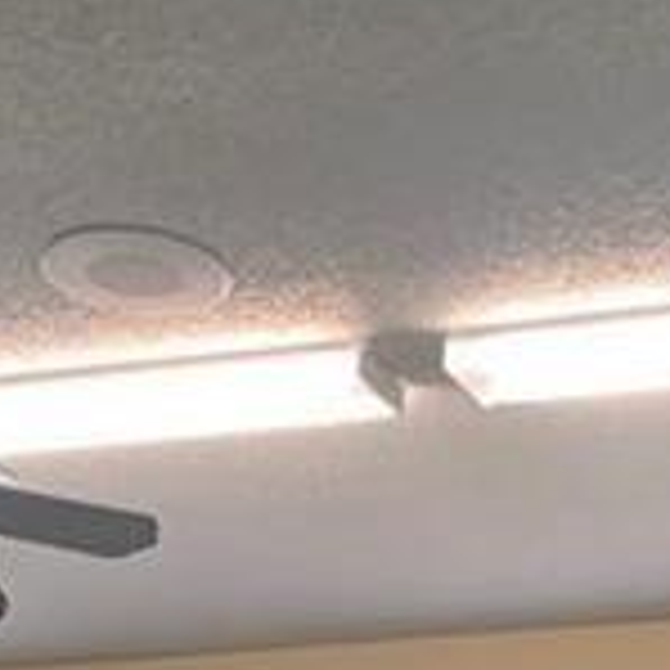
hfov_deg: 11.0
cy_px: 1542
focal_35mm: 158
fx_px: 3460
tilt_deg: -8.0
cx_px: 90
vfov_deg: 9.9
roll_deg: +0.8
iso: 160
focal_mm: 4.25
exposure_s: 1/60
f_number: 1.8
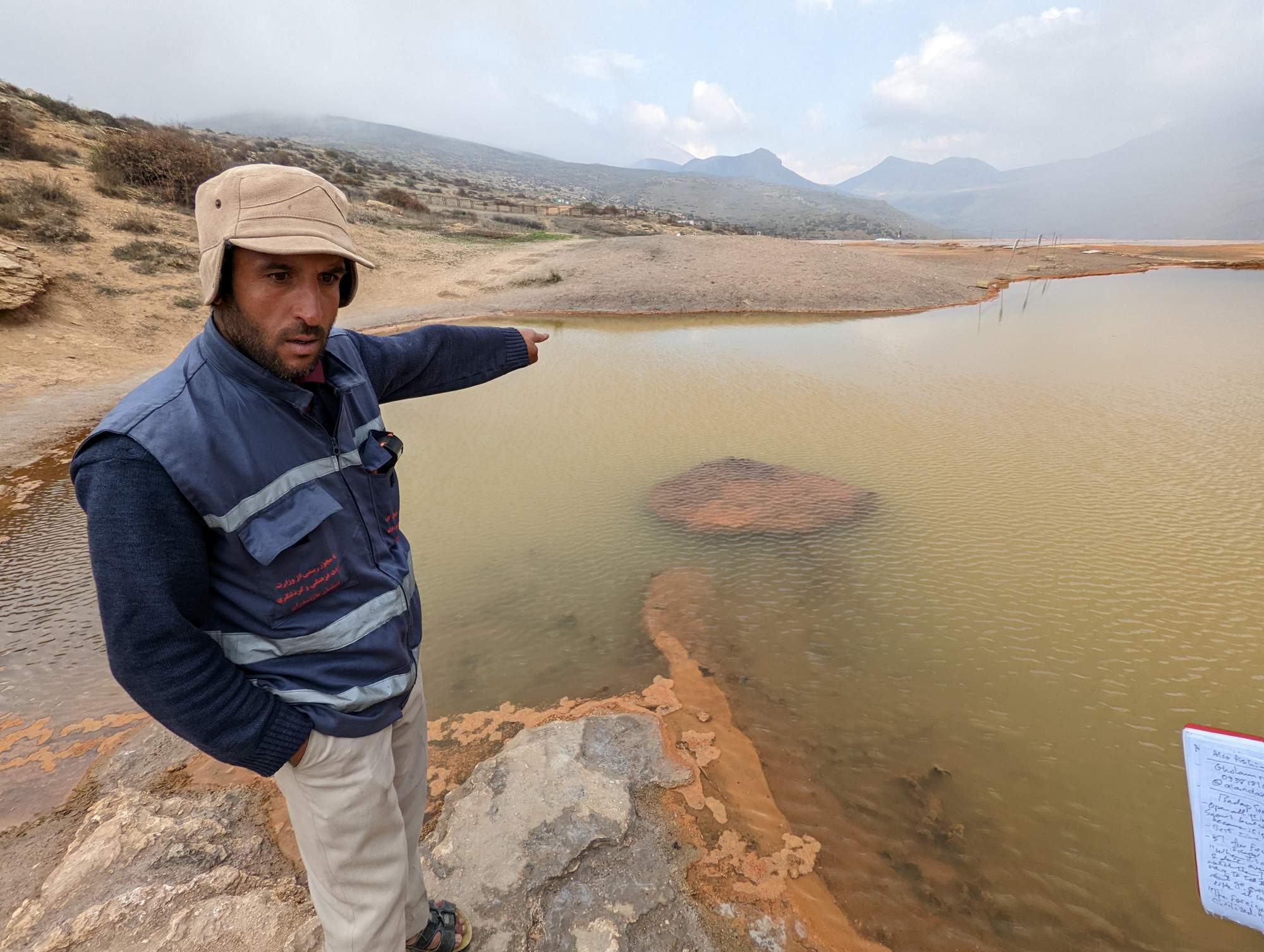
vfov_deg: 78.2
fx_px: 585
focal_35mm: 16
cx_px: 632
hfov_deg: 94.4
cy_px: 476
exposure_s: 1/525
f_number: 2.2
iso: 52
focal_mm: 2.35
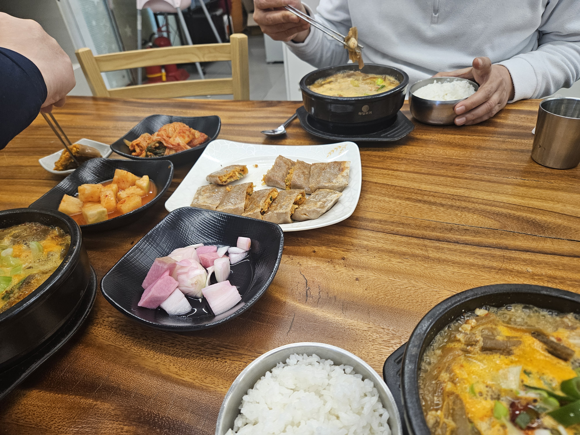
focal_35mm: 23
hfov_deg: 73.9
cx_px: 290
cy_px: 218
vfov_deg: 58.9
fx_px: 385
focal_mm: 5.4
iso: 200
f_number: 1.8
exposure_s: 1/120
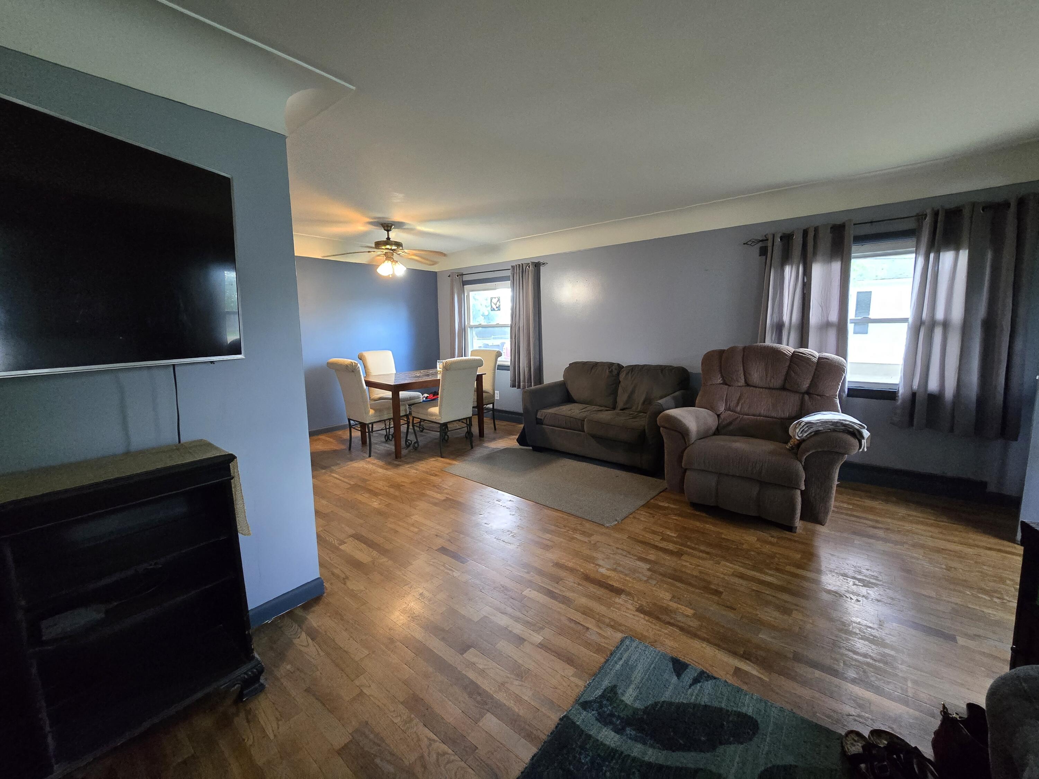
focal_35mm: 13
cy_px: 390
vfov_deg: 89.9
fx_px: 390
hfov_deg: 106.2
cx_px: 520
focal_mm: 2.2
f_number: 2.2
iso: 800
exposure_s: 1/60
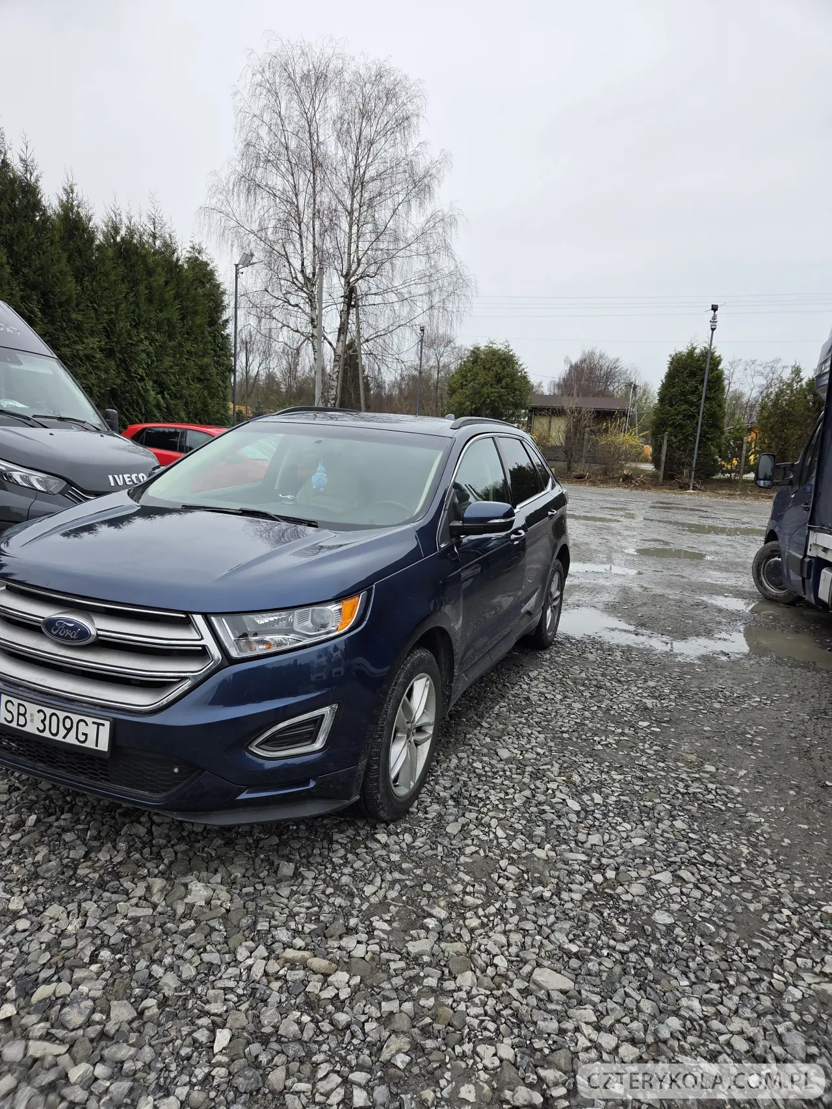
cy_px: 554
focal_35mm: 23
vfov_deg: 73.9
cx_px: 416
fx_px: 737
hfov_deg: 58.9
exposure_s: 1/2180
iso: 80
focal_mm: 5.4
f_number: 1.8
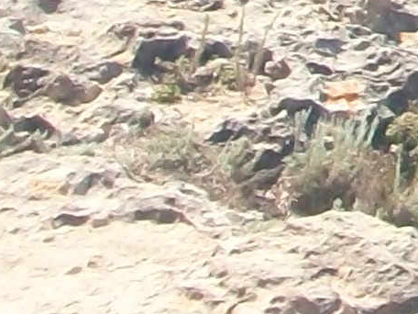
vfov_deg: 4.4
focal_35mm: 320
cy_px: -706
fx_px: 3864
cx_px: 1200
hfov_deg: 5.8
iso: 80
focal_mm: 7.1
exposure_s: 1/500
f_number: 3.2
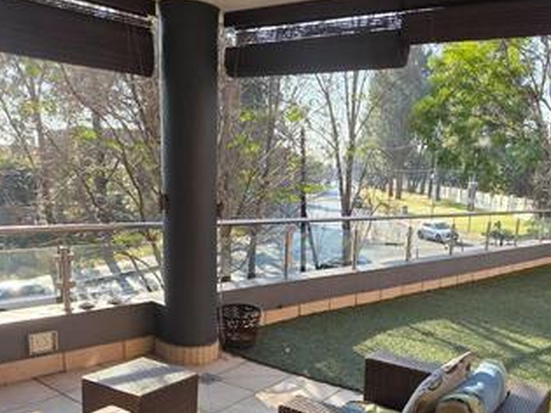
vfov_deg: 41.6
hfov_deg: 54.9
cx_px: 338
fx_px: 525
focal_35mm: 33
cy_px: 310
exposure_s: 1/401
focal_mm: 2.2
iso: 40
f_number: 1.9
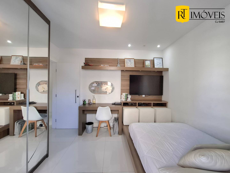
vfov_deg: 89.9
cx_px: 115
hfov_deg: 106.2
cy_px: 86
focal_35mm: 13
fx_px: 86
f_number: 2.2
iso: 80
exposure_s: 1/40
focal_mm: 1.74
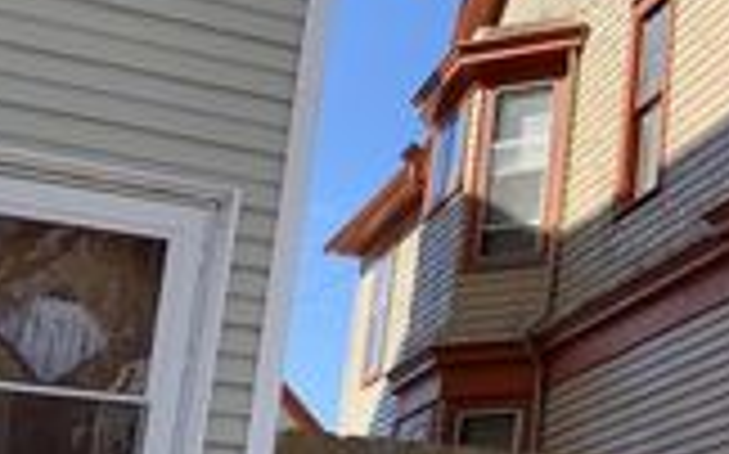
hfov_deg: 20.8
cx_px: 1089
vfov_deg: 15.3
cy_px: 272
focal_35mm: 85
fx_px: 1688
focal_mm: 4.25
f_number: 1.8
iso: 25
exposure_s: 1/749
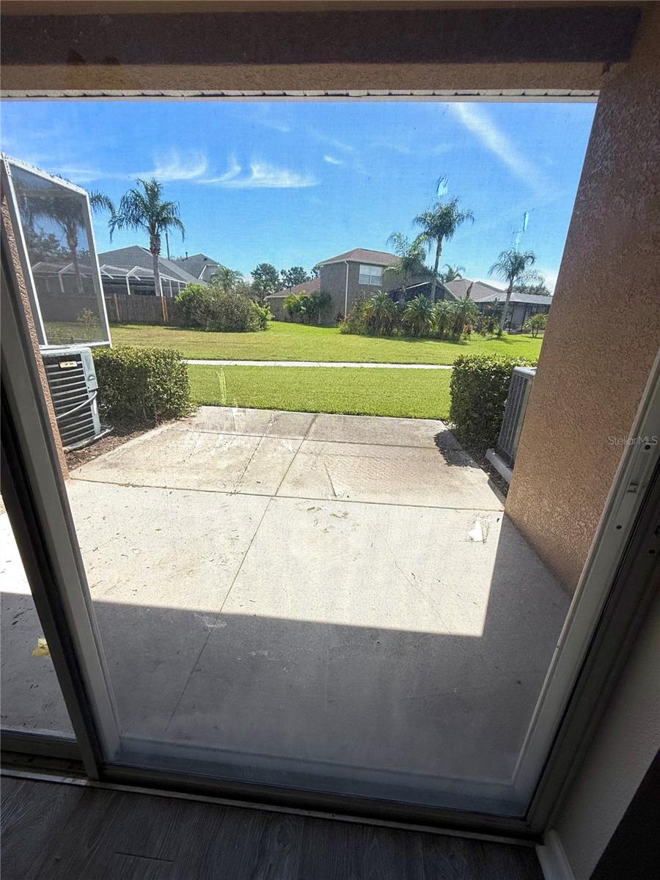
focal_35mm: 14
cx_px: 330
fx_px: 356
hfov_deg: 85.7
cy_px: 440
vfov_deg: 102.1
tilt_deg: -19.4
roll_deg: -3.3
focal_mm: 2.22
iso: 50
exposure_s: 1/1848
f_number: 2.2
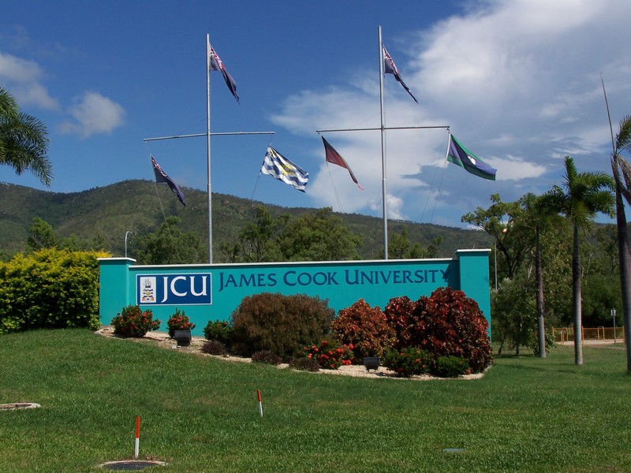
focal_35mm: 51
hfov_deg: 37.5
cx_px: 316
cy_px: 236
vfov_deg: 28.6
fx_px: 930
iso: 64
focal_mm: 8.5
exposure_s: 1/500
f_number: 5.6
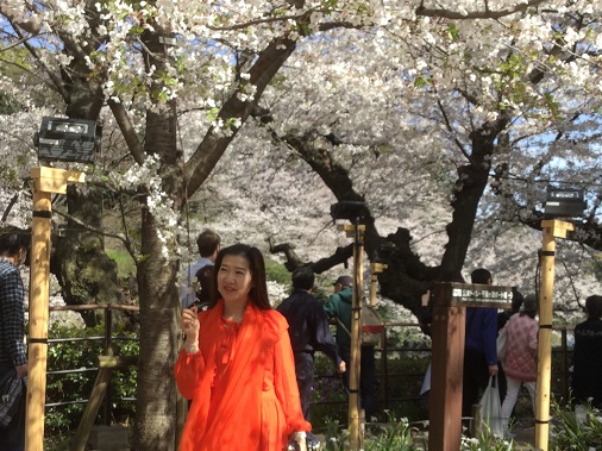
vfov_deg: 28.7
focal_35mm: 50
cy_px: 330
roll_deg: -1.3
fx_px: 869
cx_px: 263
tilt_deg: -3.8
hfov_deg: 38.1
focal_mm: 3.3
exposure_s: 1/491
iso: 25
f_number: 2.4
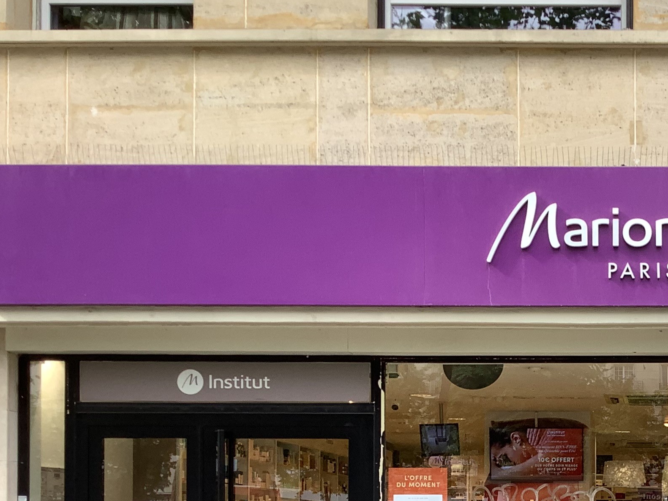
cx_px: 641
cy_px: 506
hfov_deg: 28.7
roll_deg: +0.3
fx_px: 1235
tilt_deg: -0.3
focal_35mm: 64
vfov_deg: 22.1
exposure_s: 1/125
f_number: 2.4
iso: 25
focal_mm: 3.3
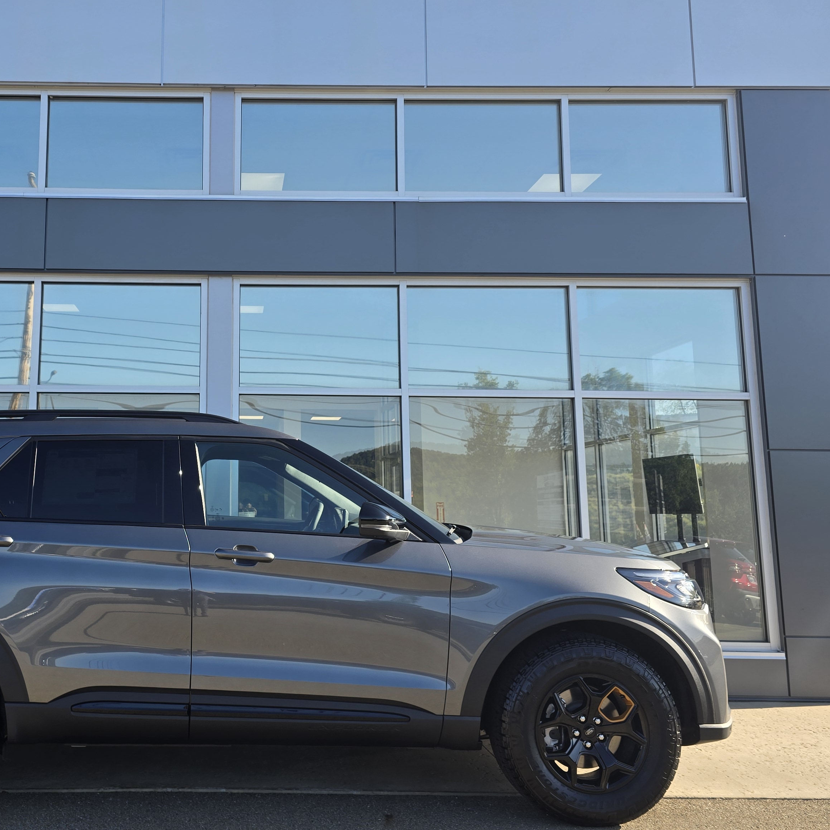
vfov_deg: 47.1
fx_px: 949
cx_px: 235
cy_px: 359
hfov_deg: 46.0
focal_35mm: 35
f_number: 1.7
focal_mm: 6.3
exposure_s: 1/337
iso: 12
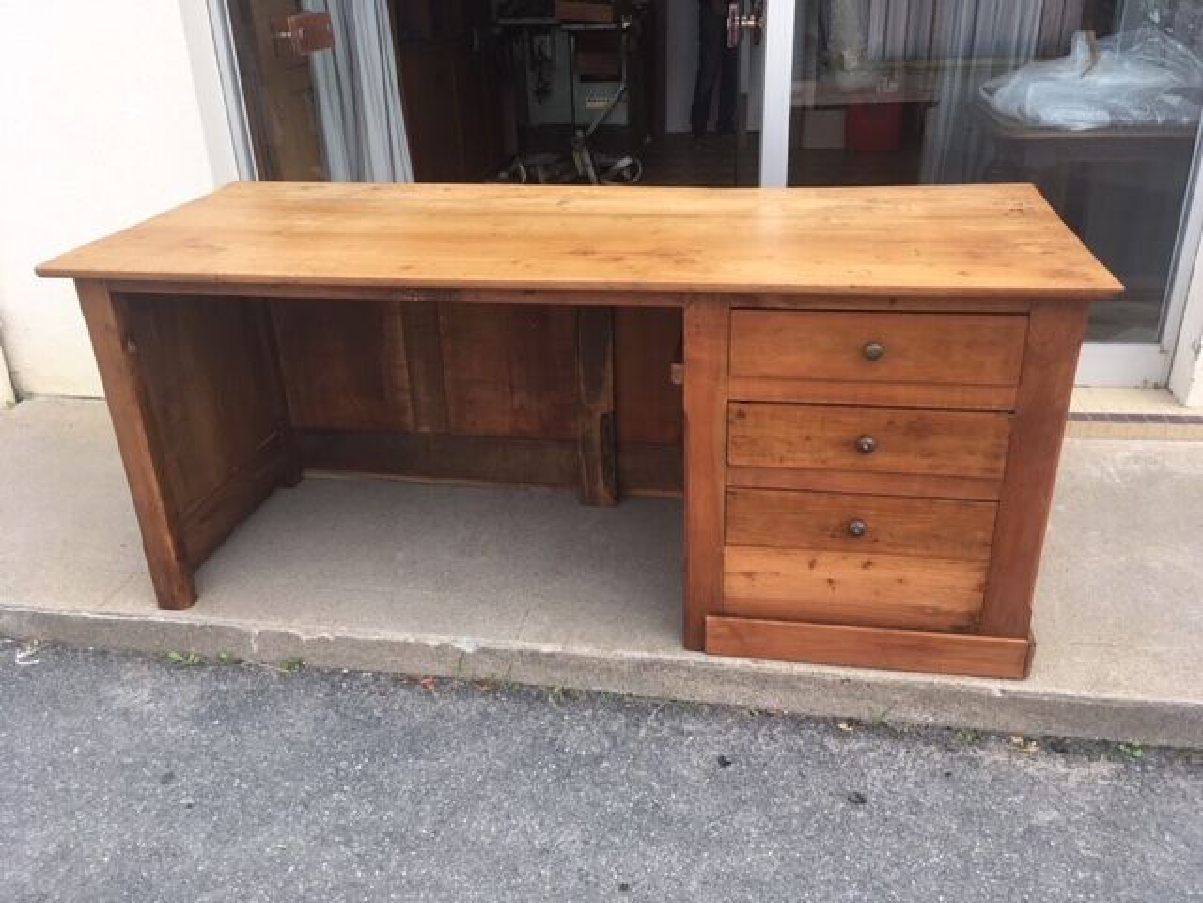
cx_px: 602
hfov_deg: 61.7
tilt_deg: -26.3
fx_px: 1008
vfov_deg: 48.2
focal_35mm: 29
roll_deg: +0.4
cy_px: 452
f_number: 2.2
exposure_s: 1/291
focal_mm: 4.15
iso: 25
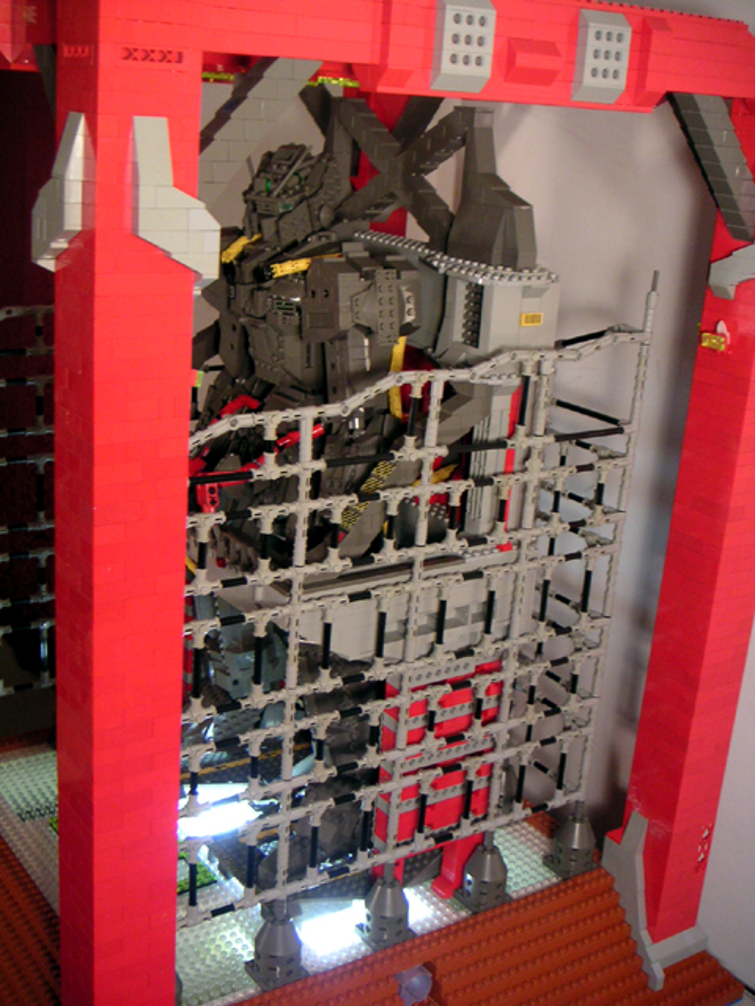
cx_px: 378
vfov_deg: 44.8
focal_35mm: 42
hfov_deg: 34.3
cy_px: 503
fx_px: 1221
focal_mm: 6.6
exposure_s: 1/8
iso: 100
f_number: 2.9
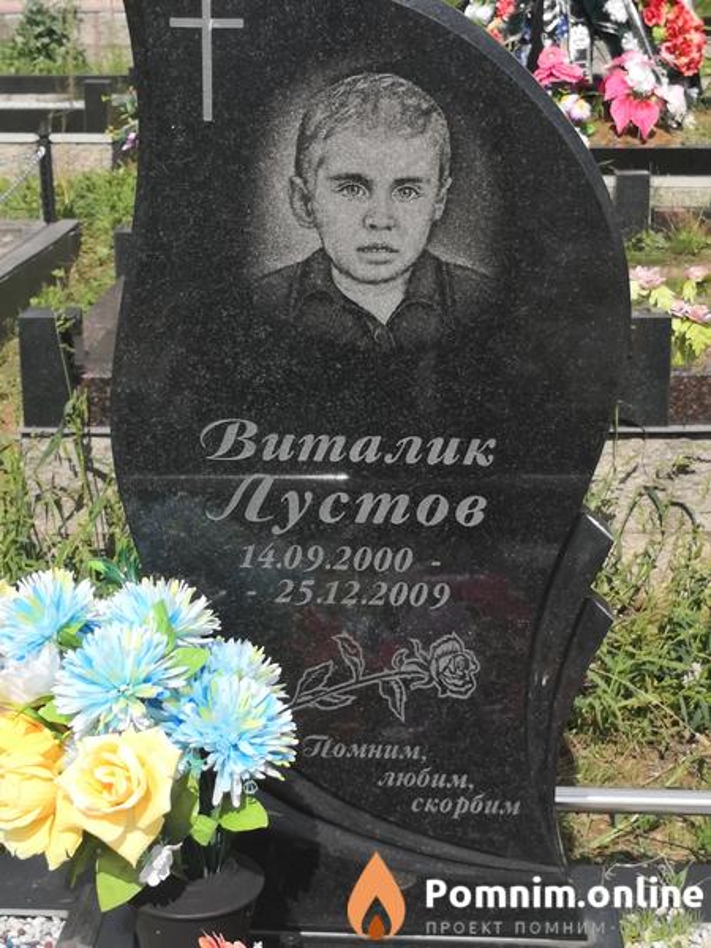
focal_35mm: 63
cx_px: 356
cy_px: 474
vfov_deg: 30.7
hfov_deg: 23.3
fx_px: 1725
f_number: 1.6
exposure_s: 1/2703
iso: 50
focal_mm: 3.95
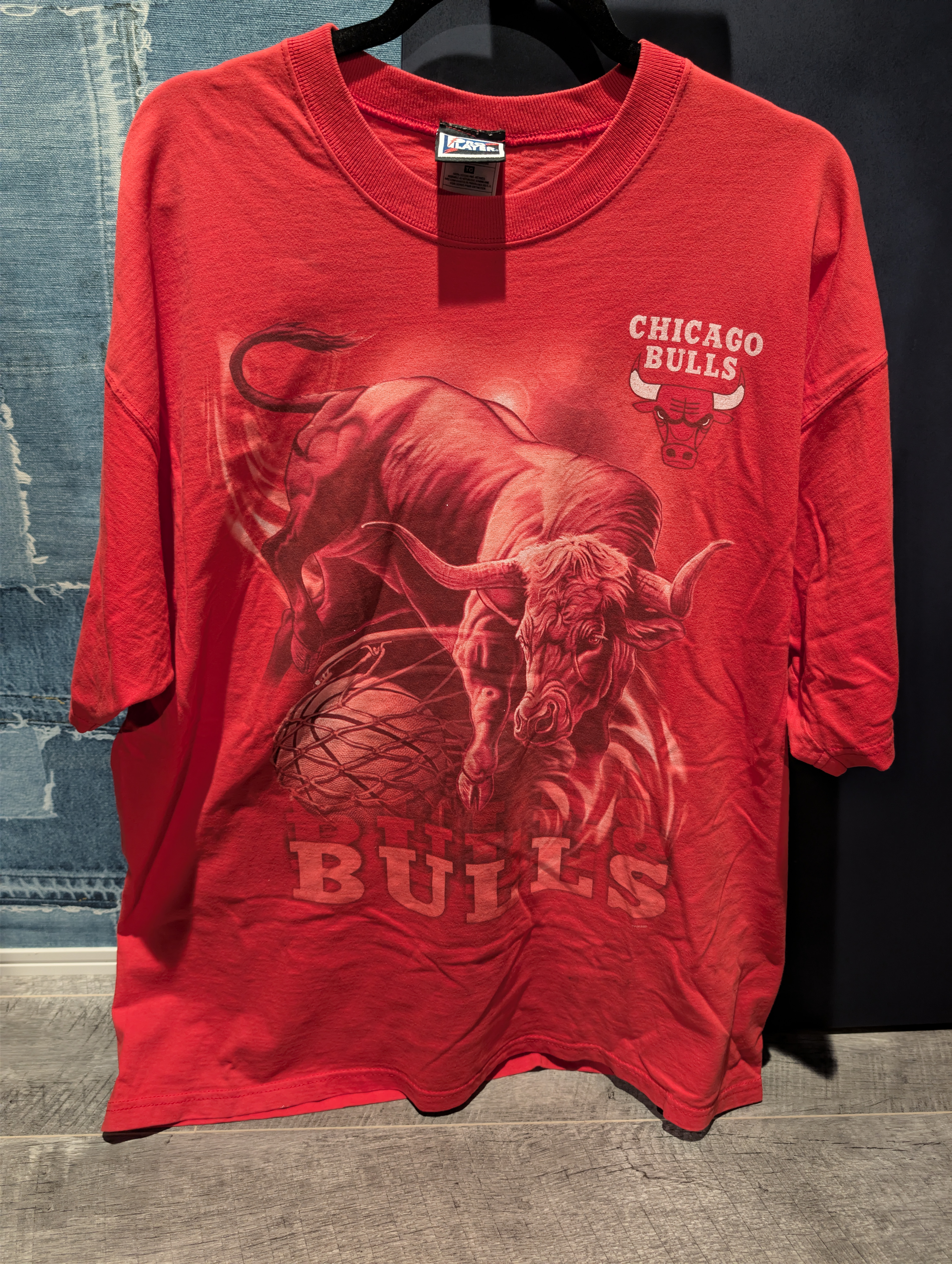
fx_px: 878
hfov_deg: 56.9
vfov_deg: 71.5
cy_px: 632
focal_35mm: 24
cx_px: 476
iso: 491
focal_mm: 6.9
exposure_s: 1/24
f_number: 1.68
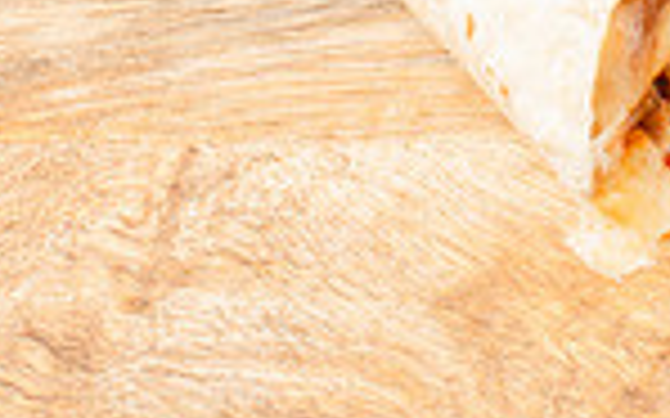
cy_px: -342
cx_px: 551
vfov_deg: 5.5
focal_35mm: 236
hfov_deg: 8.9
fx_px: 4308
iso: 200
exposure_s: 1/200
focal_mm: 50
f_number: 14
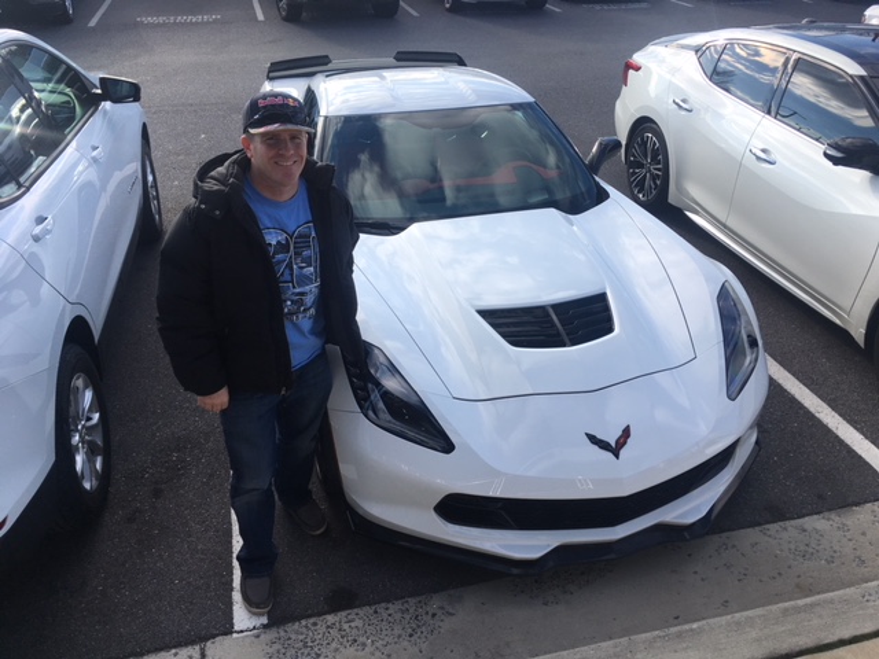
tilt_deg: -33.4
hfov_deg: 61.7
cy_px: 330
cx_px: 440
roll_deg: +0.8
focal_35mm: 29
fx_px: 736
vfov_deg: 48.2
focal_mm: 4.15
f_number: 2.2
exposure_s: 1/962
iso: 25
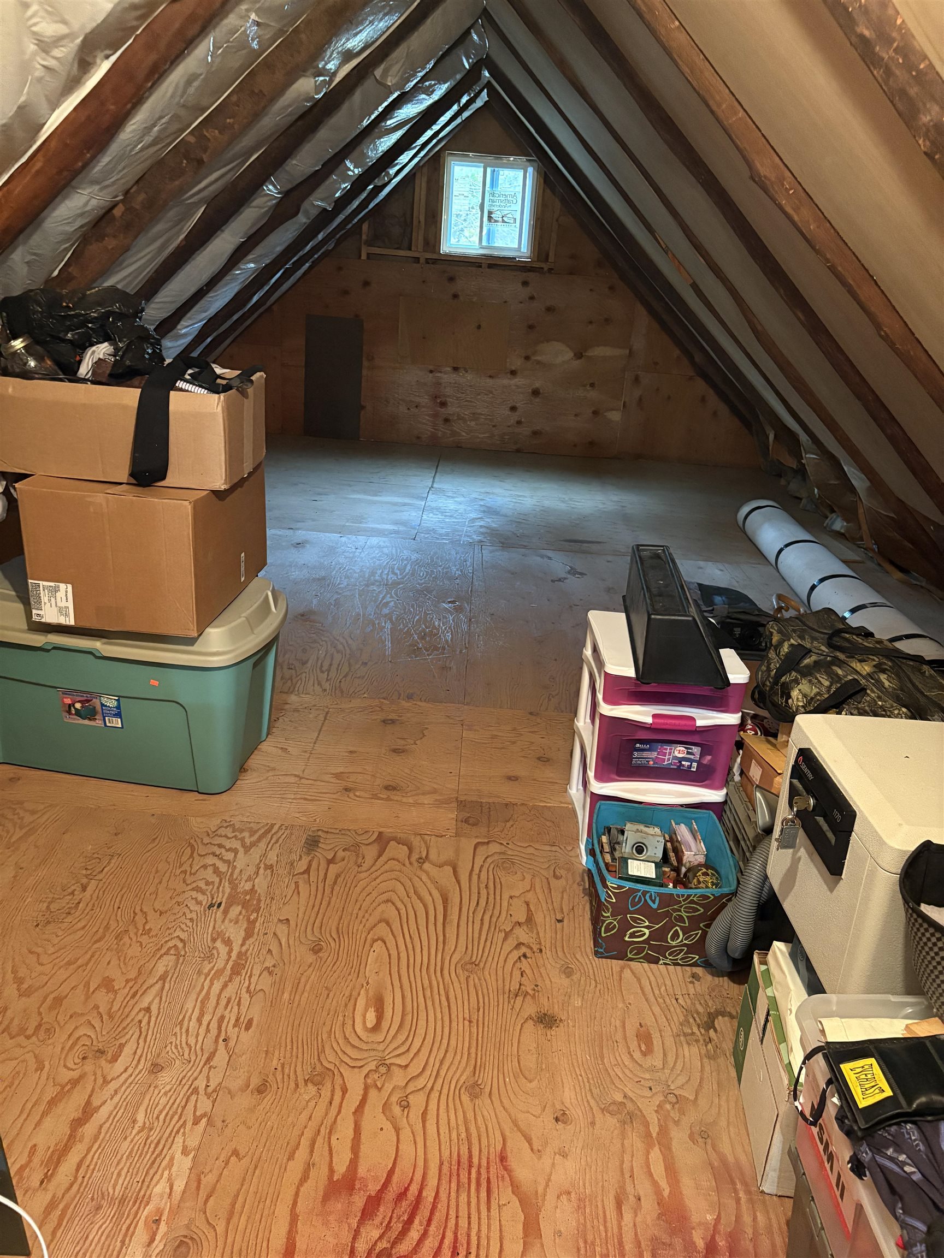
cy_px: 629
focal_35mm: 26
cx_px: 472
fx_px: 945
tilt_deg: -21.6
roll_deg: -3.8
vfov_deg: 67.3
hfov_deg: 53.1
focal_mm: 5.96
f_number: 1.6
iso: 640
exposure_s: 1/30
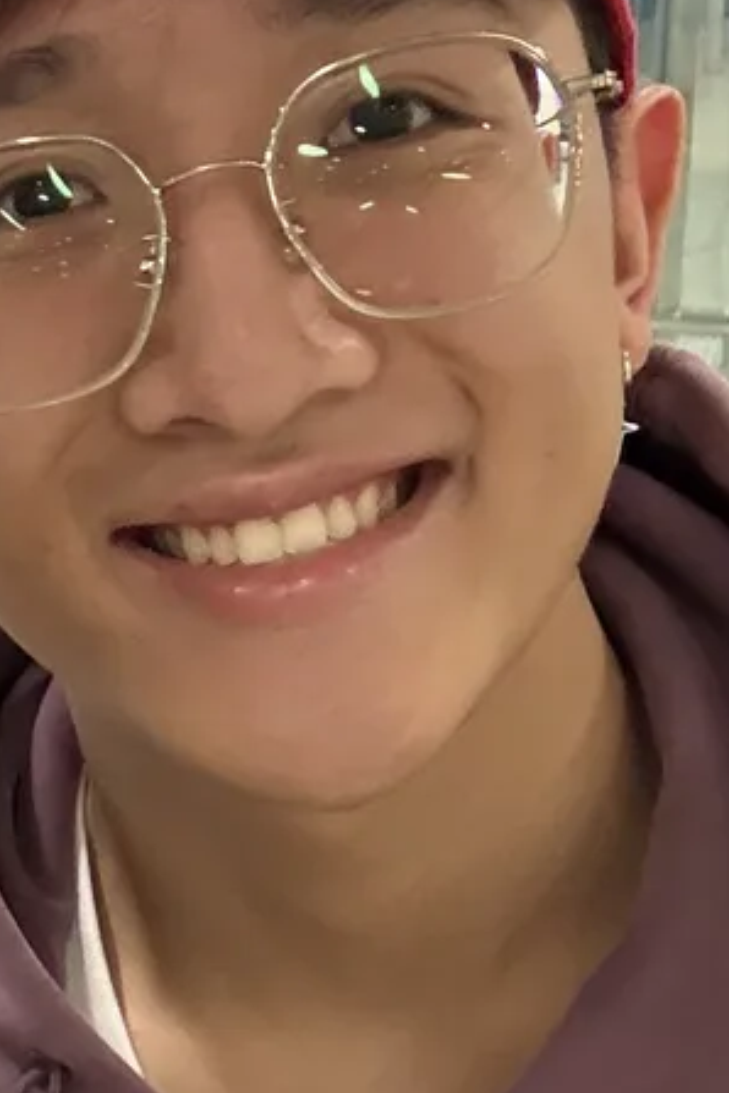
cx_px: -328
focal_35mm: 93
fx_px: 2825
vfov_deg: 21.8
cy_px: 710
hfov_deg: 13.9
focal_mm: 2.69
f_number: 1.9
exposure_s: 1/33
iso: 320
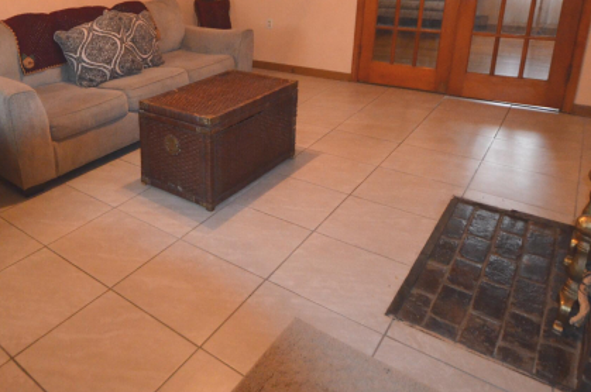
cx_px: 132
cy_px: 76
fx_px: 443
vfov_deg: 45.3
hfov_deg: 62.6
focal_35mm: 27
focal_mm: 10
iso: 2800
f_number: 3.5
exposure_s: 1/60
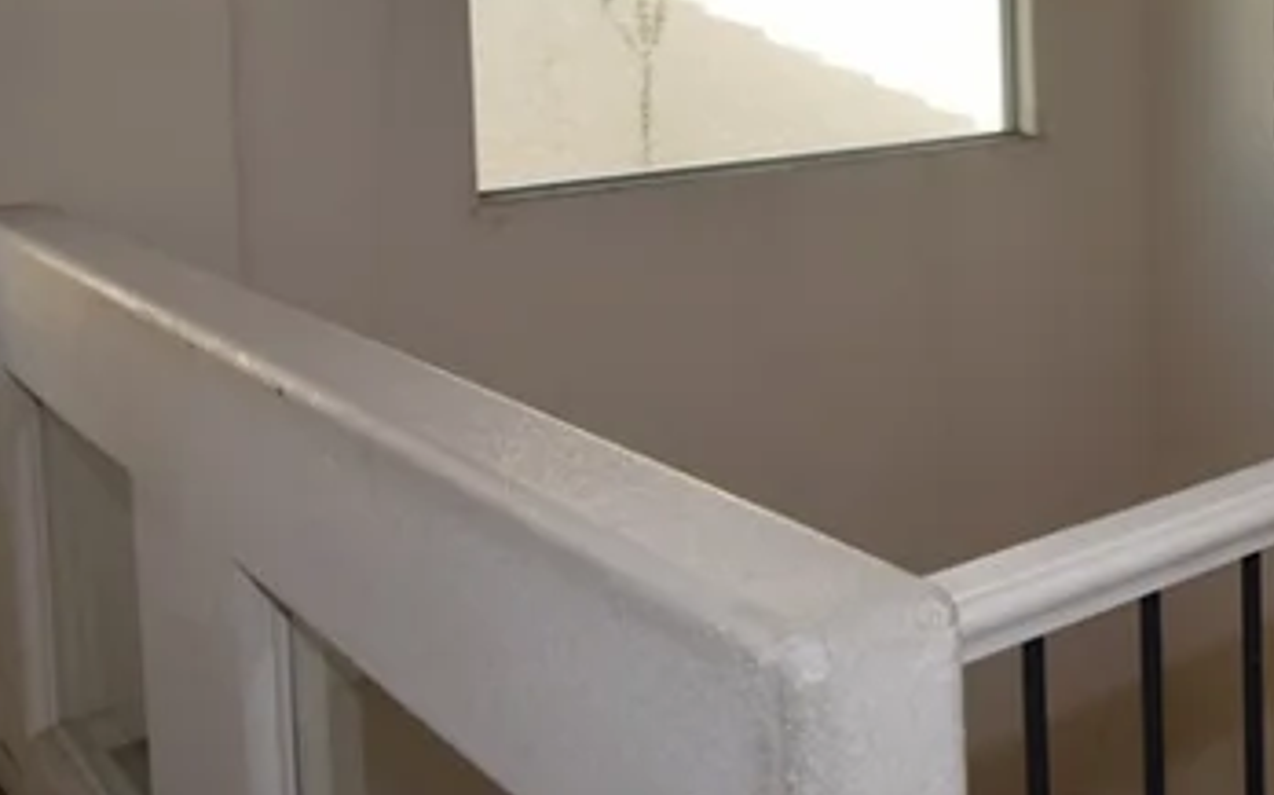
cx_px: 1113
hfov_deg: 41.4
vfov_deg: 27.2
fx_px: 1561
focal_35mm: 45
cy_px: 31
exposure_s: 1/125
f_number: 5.6
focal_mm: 10
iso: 140
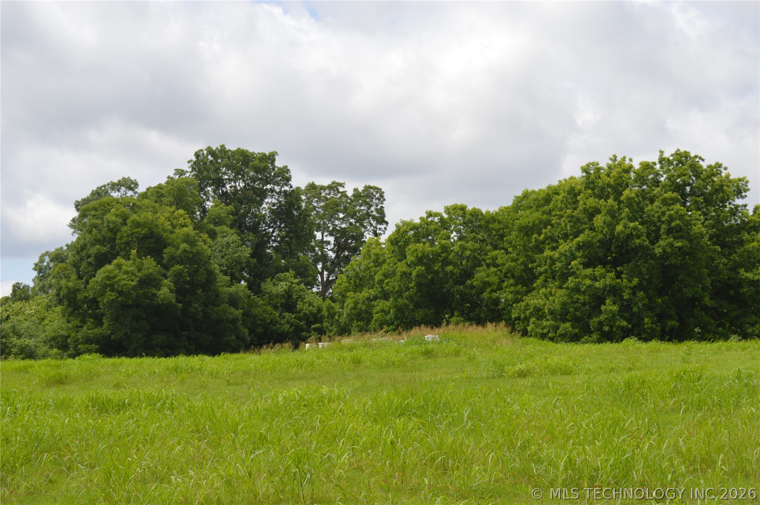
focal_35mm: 72
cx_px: 380
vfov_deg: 18.9
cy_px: 252
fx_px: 1518
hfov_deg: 28.1
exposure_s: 1/250
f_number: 8
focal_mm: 48
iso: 100
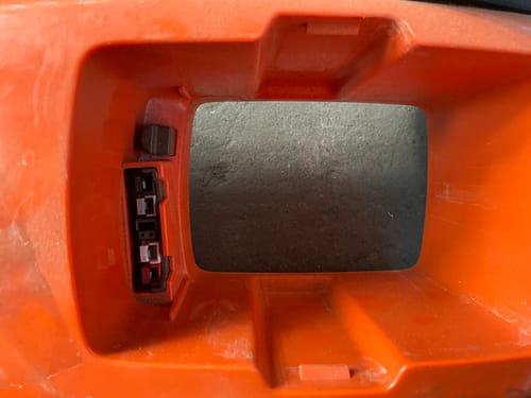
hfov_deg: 63.4
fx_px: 430
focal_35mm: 28
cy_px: 199
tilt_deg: -72.8
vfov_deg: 49.7
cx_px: 266
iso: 160
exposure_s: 1/60
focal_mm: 3
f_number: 1.8
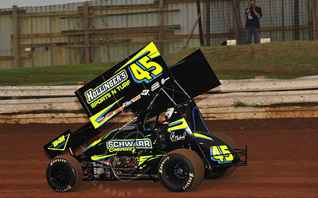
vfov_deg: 7.8
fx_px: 1456
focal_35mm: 168
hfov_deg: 12.5
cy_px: 86
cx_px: 123
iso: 800
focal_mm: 125
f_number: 6.3
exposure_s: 1/320
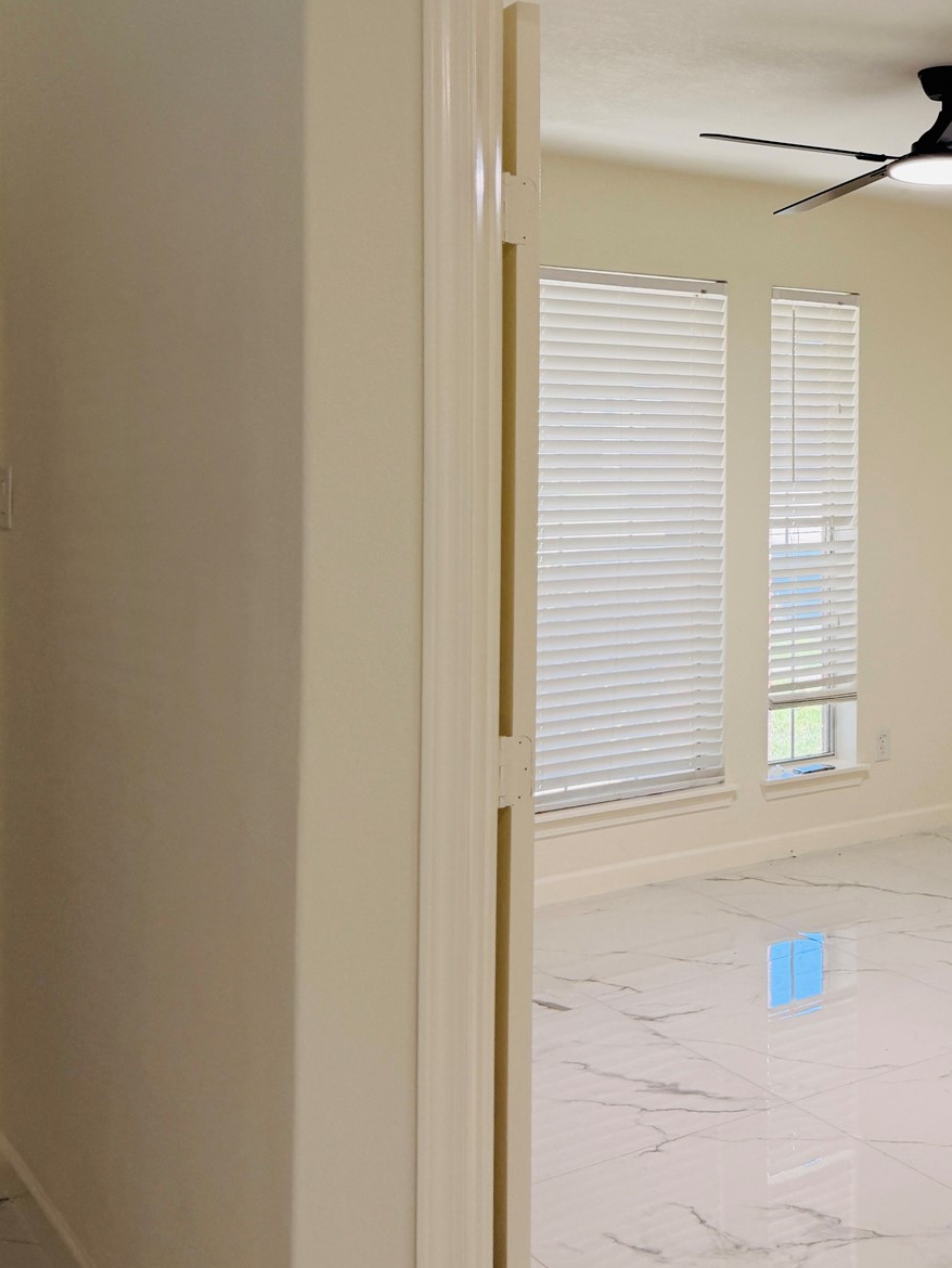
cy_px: 456
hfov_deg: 33.6
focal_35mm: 42
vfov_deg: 44.3
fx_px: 1540
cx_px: 723
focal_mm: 6.76
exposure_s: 1/136
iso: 100
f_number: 1.78
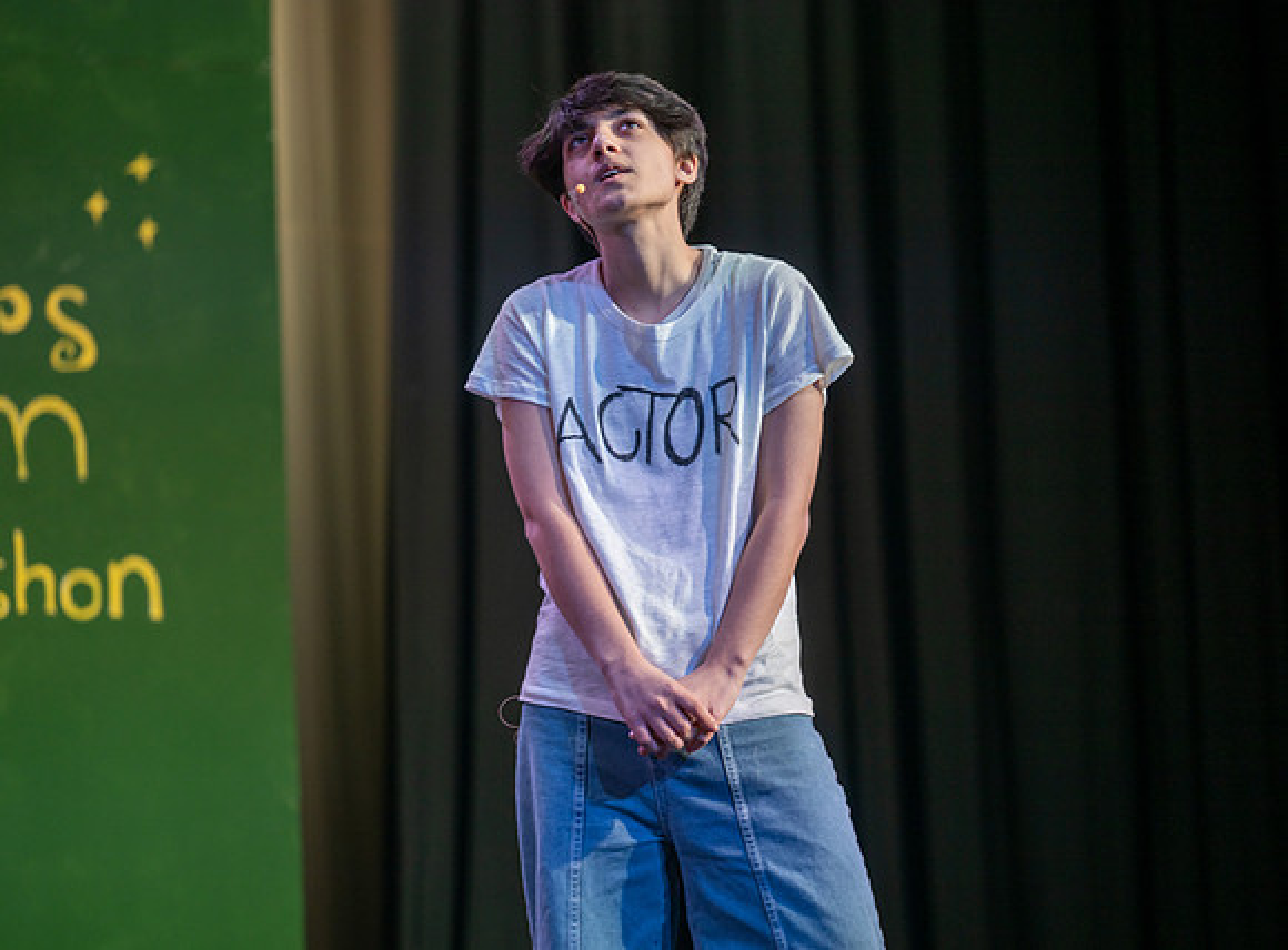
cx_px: 633
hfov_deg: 10.9
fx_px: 6719
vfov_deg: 8.1
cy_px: 504
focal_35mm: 182
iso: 200
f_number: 2.8
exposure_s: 1/250
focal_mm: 150
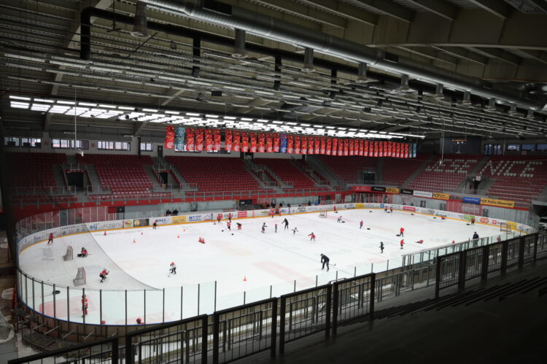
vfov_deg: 53.1
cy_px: 182
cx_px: 274
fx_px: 364
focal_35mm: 24
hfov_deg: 73.8
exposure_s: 1/200
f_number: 4
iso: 1000
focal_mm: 24
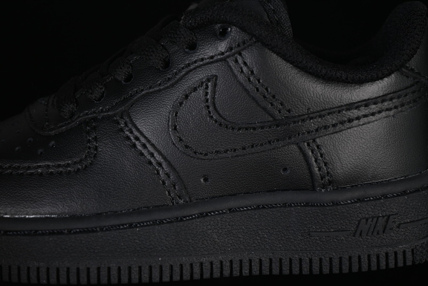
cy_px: 143
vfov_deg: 18.2
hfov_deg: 27.0
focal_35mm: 75
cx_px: 214
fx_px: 892
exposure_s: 1/60
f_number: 6.3
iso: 160
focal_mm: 50
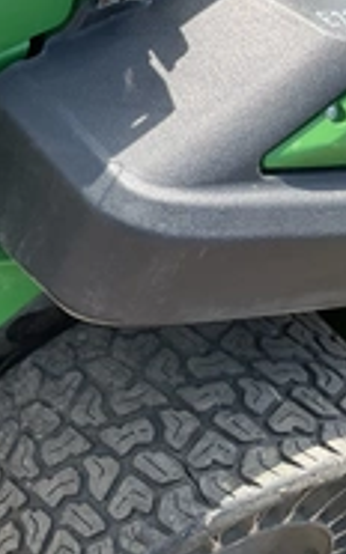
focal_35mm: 66
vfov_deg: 30.6
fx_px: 997
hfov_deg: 17.9
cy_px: 149
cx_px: -149
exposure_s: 1/495
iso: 25
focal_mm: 3
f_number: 1.8
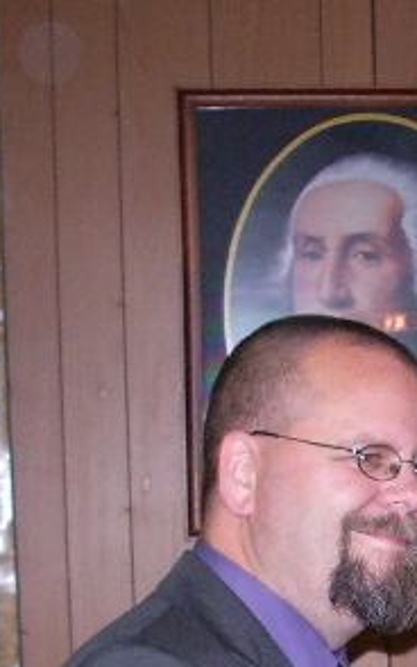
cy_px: 835
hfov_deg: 9.8
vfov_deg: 15.5
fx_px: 2343
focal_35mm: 129
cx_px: 659
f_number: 2.6
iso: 200
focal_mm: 5.8
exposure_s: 1/40
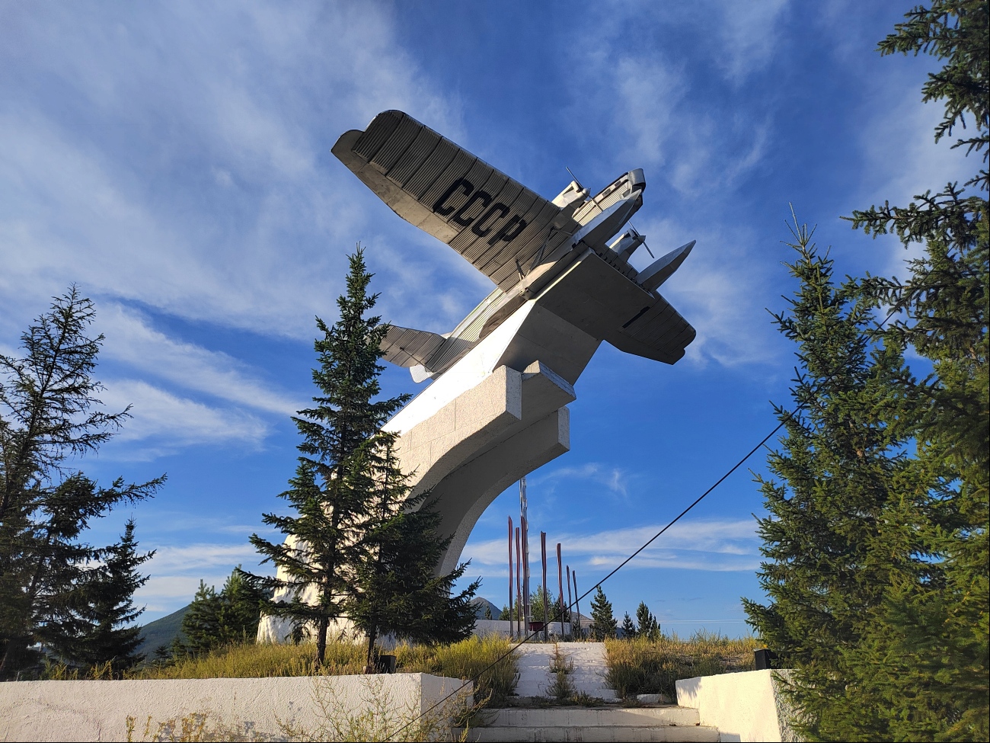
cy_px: 372
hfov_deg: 73.9
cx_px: 495
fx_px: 658
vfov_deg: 58.9
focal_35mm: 23
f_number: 1.9
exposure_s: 1/2000
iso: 350
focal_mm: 5.52
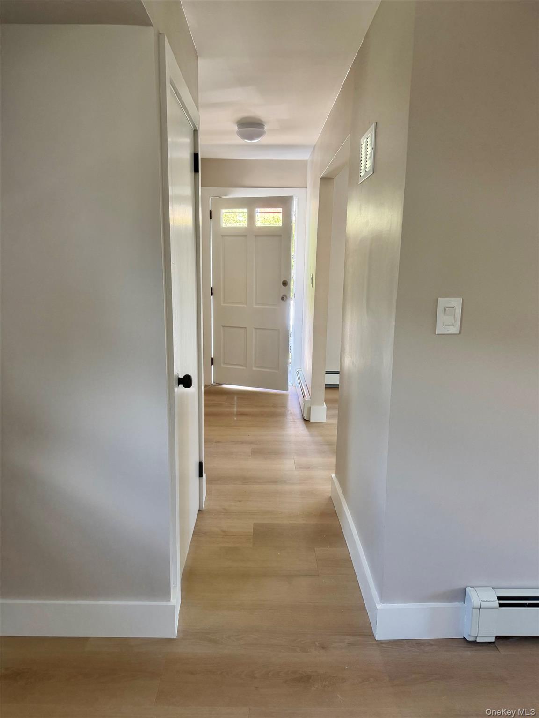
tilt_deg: -7.5
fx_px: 498
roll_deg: -1.1
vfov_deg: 71.6
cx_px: 270
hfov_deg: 56.8
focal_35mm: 24
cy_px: 359
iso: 160
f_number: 1.78
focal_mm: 6.76
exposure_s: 1/121
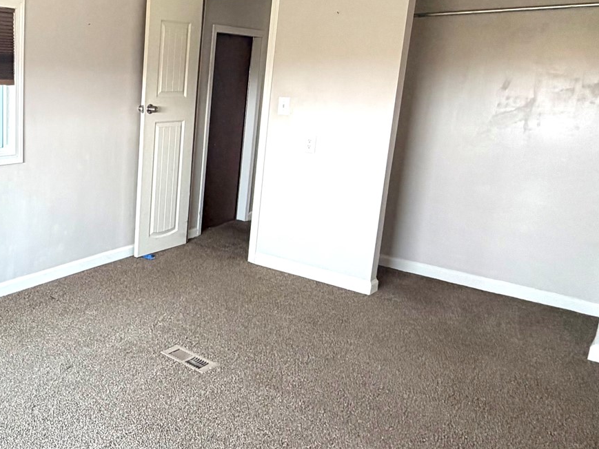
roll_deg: +0.4
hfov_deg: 49.2
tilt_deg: -8.9
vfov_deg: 42.8
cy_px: 181
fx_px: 571
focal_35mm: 33
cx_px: 57
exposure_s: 1/121
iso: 125
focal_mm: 2.22
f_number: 2.2
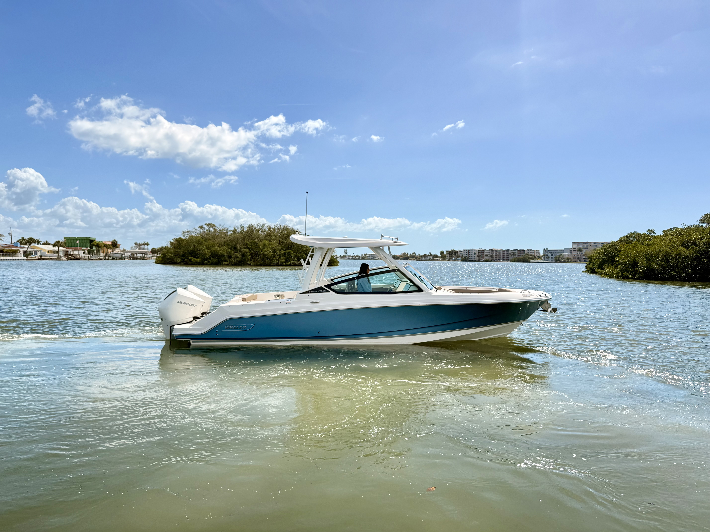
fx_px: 492
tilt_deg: +0.8
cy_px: 266
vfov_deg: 56.8
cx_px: 355
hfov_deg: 71.6
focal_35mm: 24
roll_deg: -0.7
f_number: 1.78
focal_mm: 6.76
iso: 80
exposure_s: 1/4975
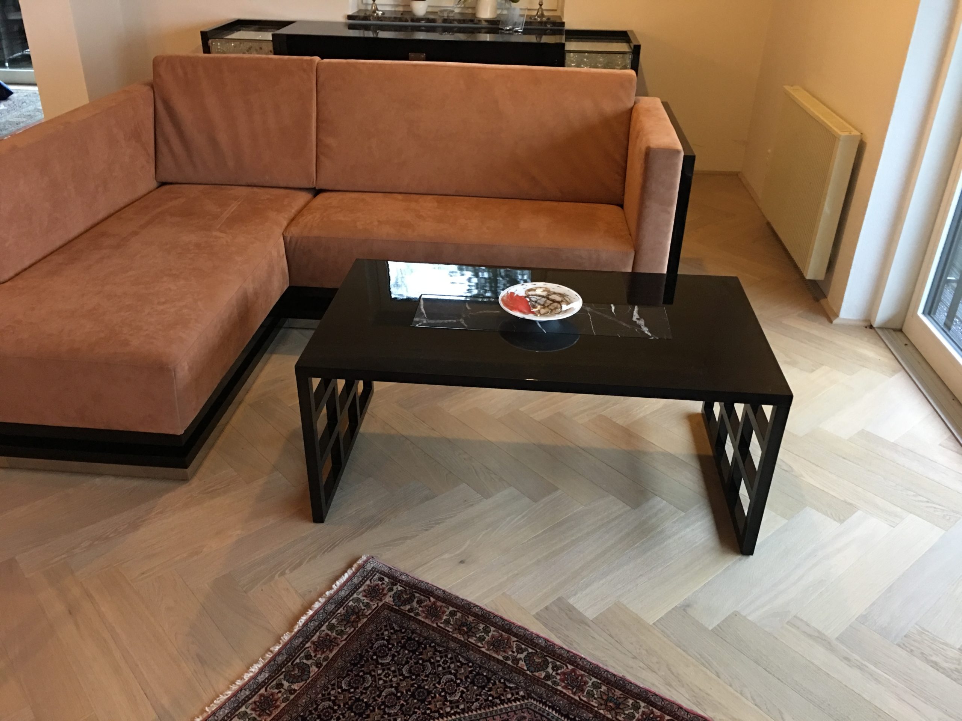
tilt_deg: -28.8
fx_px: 806
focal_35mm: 29
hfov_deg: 61.7
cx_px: 481
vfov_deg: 48.2
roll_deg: -2.0
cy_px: 360
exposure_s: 1/8
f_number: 2.2
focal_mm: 4.15
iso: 125
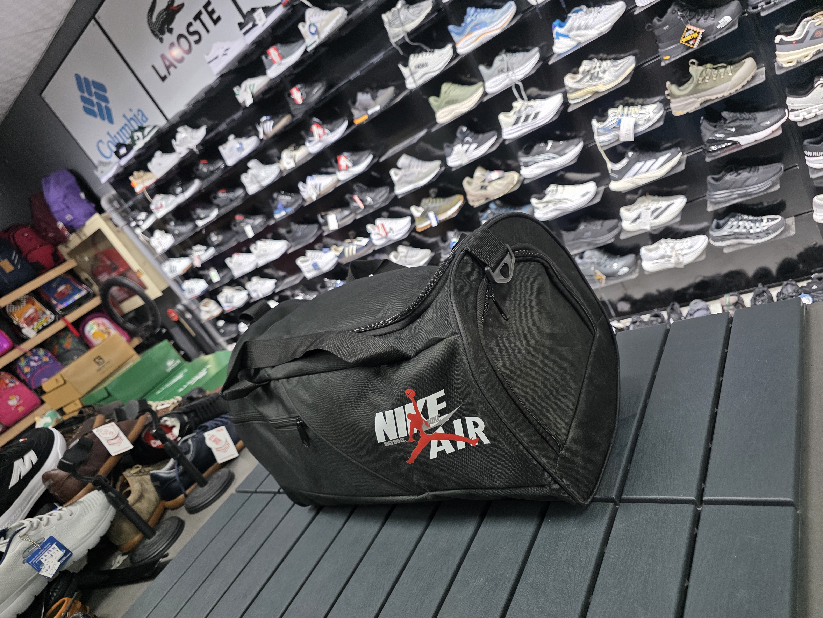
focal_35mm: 23
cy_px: 309
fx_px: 547
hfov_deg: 73.9
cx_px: 412
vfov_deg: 58.9
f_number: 1.7
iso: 160
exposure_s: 1/100
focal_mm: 6.3
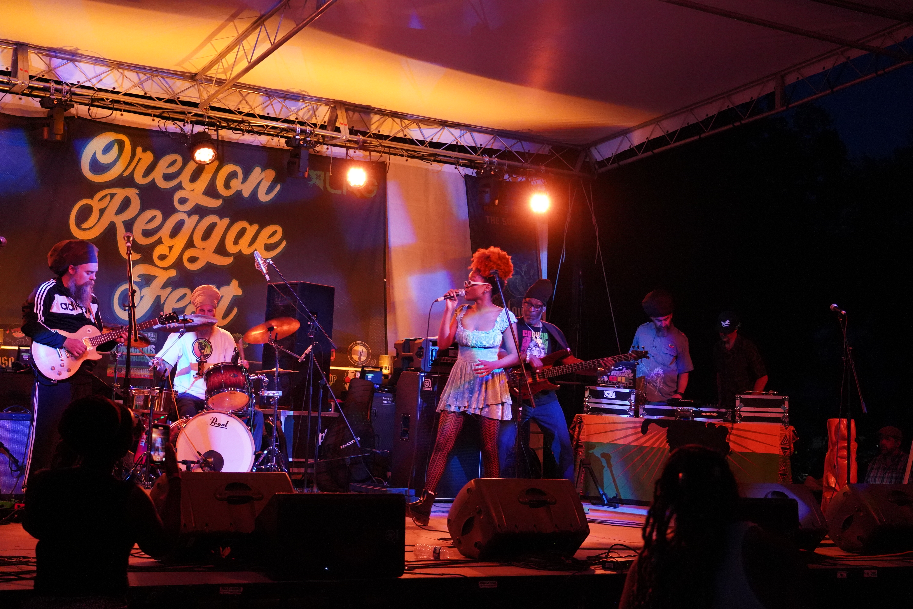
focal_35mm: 48
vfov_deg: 28.1
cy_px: 304
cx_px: 456
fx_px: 1217
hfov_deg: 41.1
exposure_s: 1/160
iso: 10000
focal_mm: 48
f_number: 4
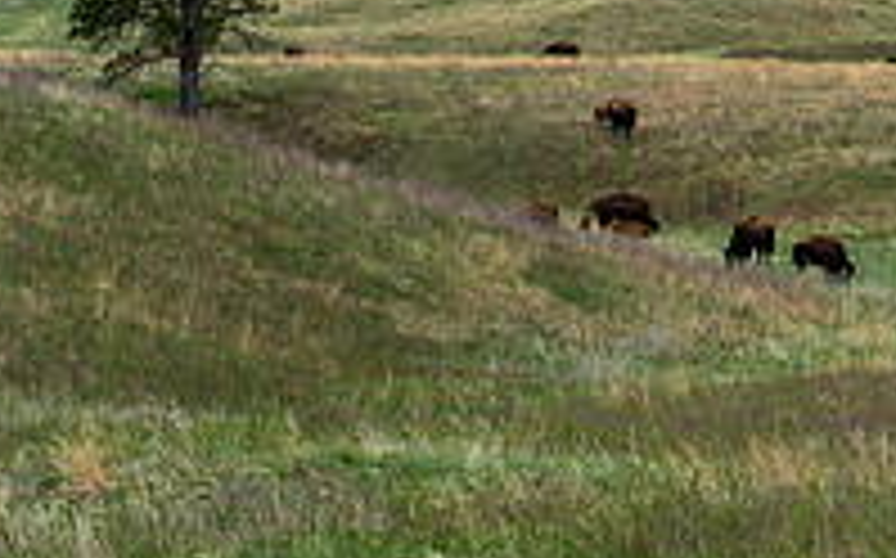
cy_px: 76
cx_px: 1162
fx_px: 5075
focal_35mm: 208
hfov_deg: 9.9
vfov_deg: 6.3
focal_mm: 70
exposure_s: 1/400
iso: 360
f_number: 11
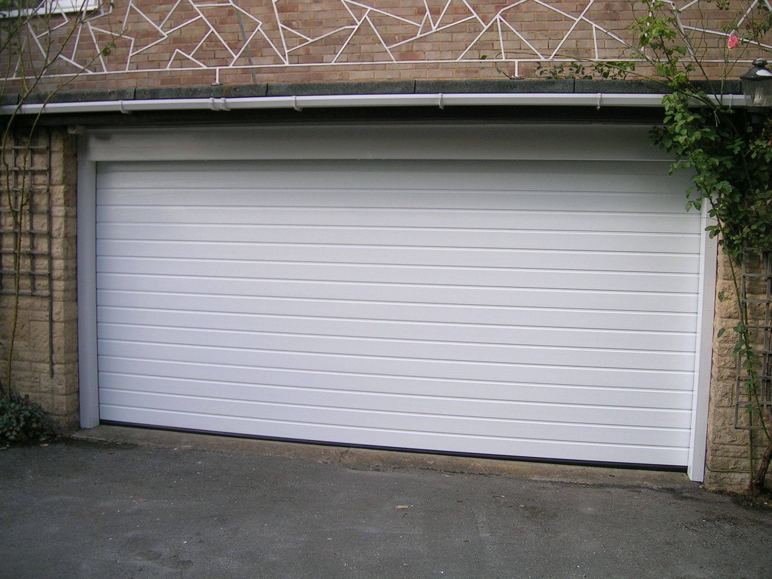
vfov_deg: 40.7
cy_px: 290
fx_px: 781
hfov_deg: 52.6
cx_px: 386
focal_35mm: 35
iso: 50
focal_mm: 5.4
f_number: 2.8
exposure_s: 1/302
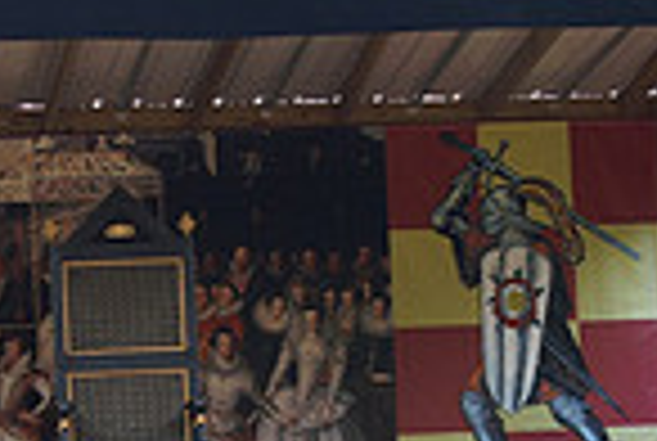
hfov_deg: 9.8
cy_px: 720
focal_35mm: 208
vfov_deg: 6.5
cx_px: 108
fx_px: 3803
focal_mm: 35
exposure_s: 1/45
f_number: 5.6
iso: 100
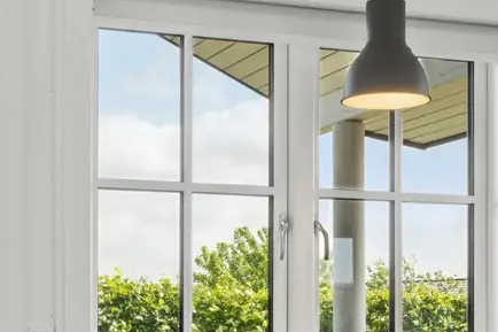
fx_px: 1332
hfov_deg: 21.2
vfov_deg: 14.0
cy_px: 339
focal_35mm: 96
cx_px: 202
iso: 200
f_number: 9
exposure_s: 1/100
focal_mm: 14.5
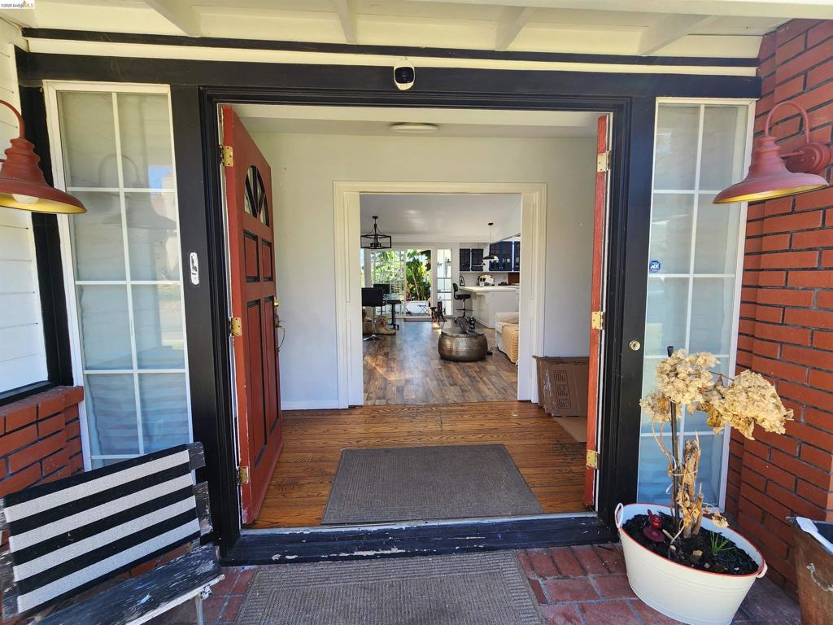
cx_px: 416
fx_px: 313
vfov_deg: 89.9
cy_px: 312
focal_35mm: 13
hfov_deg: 106.2
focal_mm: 2.2
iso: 50
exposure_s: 1/145
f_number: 2.2
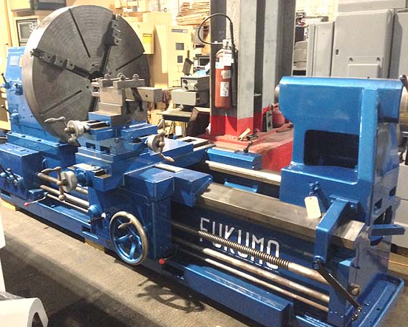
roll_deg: +1.4
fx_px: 423
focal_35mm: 35
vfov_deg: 42.2
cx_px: 194
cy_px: 166
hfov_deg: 51.5
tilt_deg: -15.7
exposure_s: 1/15
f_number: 2.4
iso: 400
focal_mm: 4.12
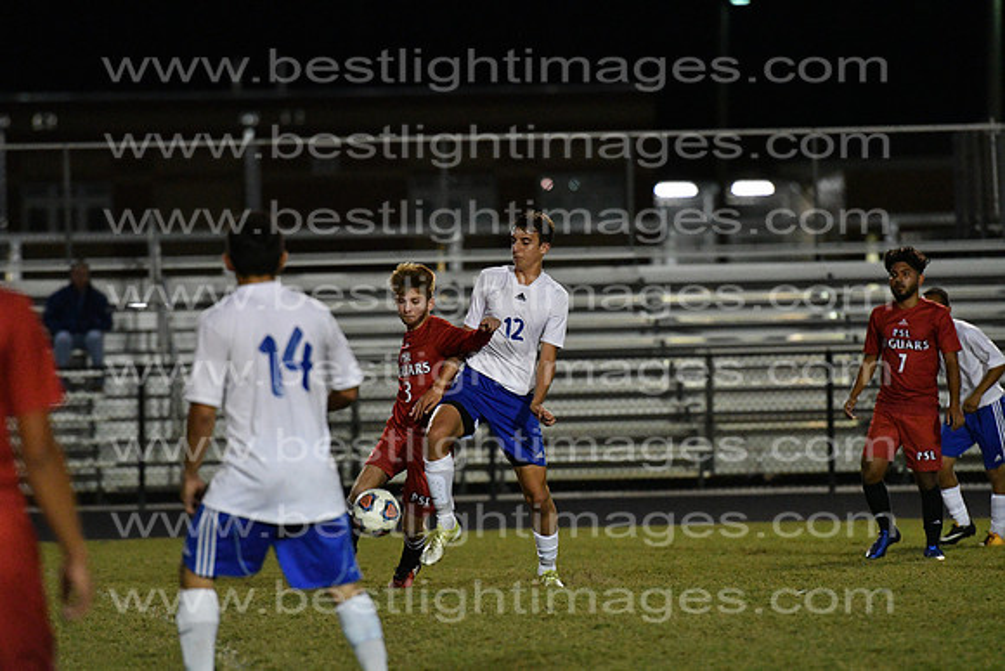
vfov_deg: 4.6
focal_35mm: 300
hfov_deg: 6.9
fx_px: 8377
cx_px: 502
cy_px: 336
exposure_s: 1/1000
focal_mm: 200
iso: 6400
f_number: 4
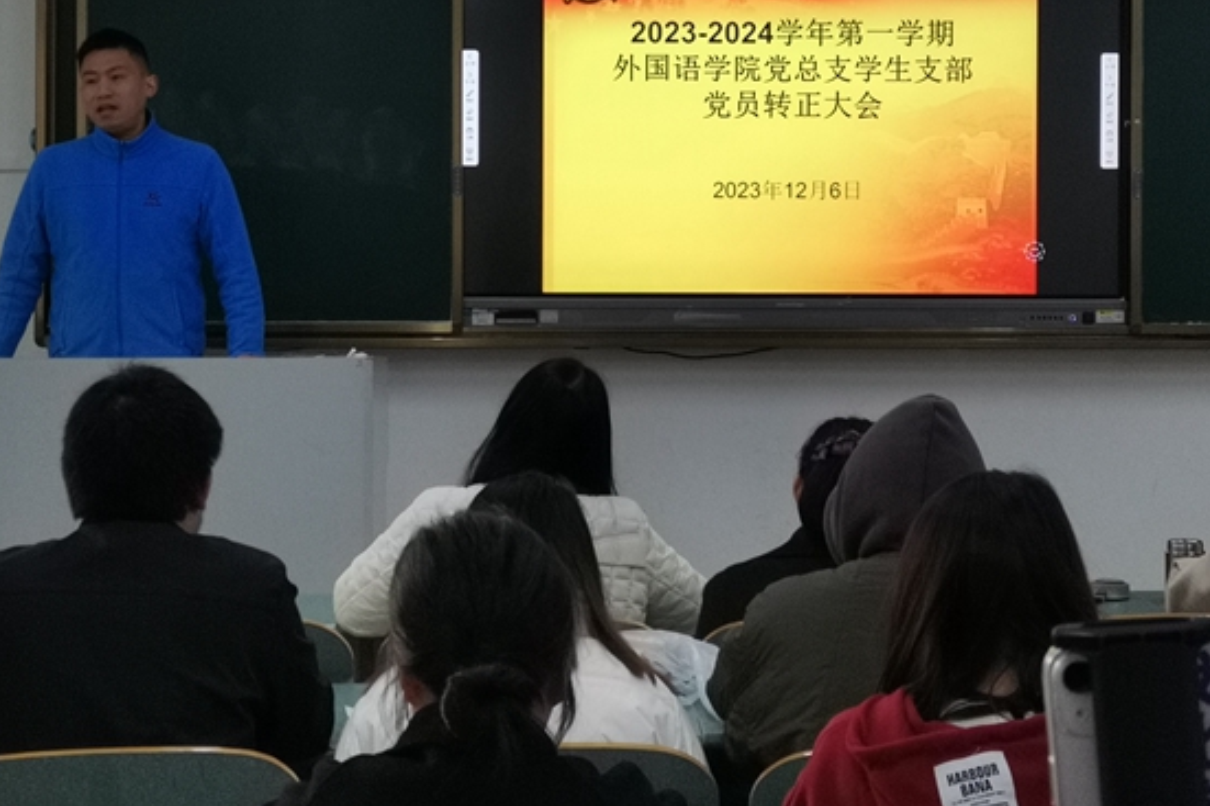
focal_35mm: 74
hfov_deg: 27.4
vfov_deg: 18.3
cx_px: 608
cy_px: 184
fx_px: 2486
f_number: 1.8
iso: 200
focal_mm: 4.75
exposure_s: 1/100
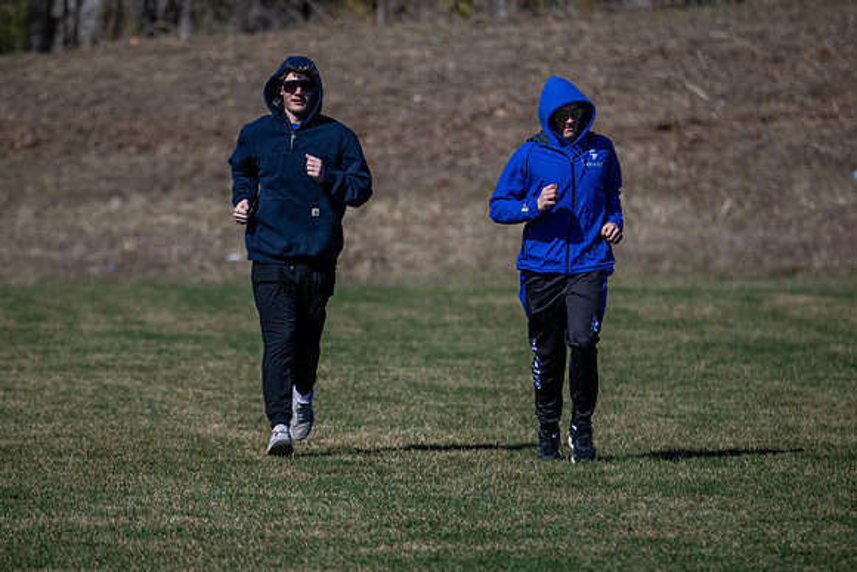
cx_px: 402
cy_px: 241
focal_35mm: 506
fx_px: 12037
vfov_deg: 2.7
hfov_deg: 4.1
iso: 125
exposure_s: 1/1600
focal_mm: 400
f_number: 5.6
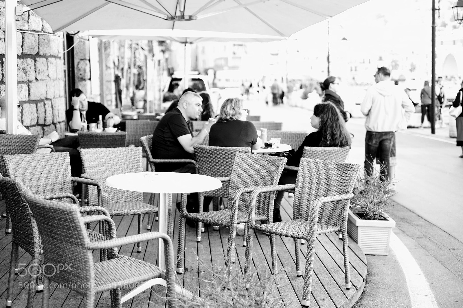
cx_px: 232
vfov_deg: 25.5
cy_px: 154
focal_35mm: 53
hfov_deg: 37.5
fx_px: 681
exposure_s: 1/1300
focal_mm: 35
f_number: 1.4
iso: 400
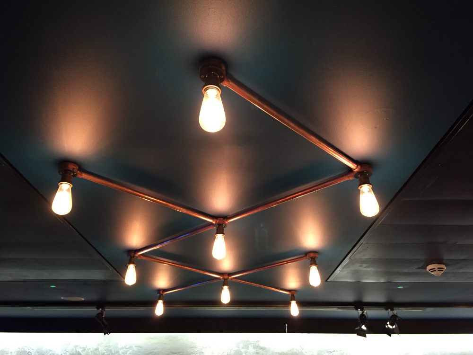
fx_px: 396
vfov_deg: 48.2
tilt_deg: +28.0
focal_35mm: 29
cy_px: 178
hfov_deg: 61.7
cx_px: 236
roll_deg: -0.3
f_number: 2.2
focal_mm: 4.15
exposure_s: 1/33
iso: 250
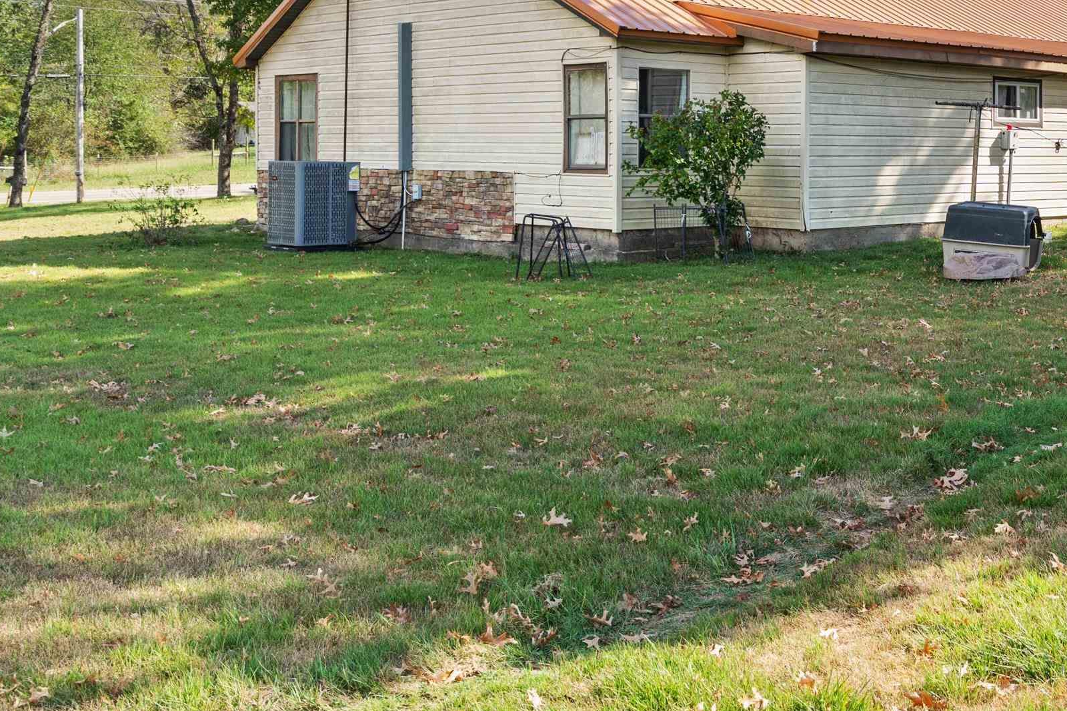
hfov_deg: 39.7
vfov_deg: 28.6
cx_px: 964
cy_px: 122
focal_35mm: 46
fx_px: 1359
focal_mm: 16.3
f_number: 7.1
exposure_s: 1/200
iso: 500
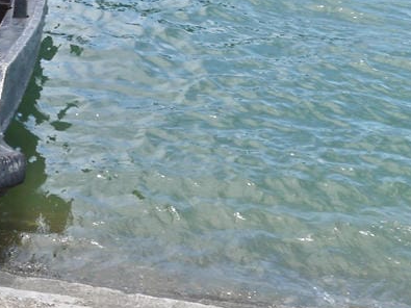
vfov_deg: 16.6
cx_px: -24
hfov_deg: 22.0
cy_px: -69
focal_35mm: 85
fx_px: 1009
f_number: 7.1
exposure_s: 1/400
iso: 160
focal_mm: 14
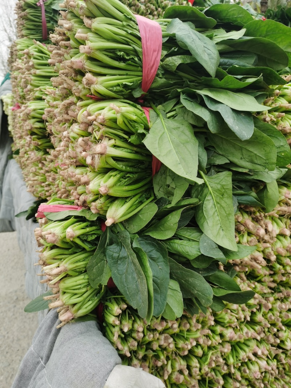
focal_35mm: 27
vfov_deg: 65.3
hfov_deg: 51.3
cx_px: 146
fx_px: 303
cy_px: 194
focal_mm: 5.58
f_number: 1.8
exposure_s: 1/253
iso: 50
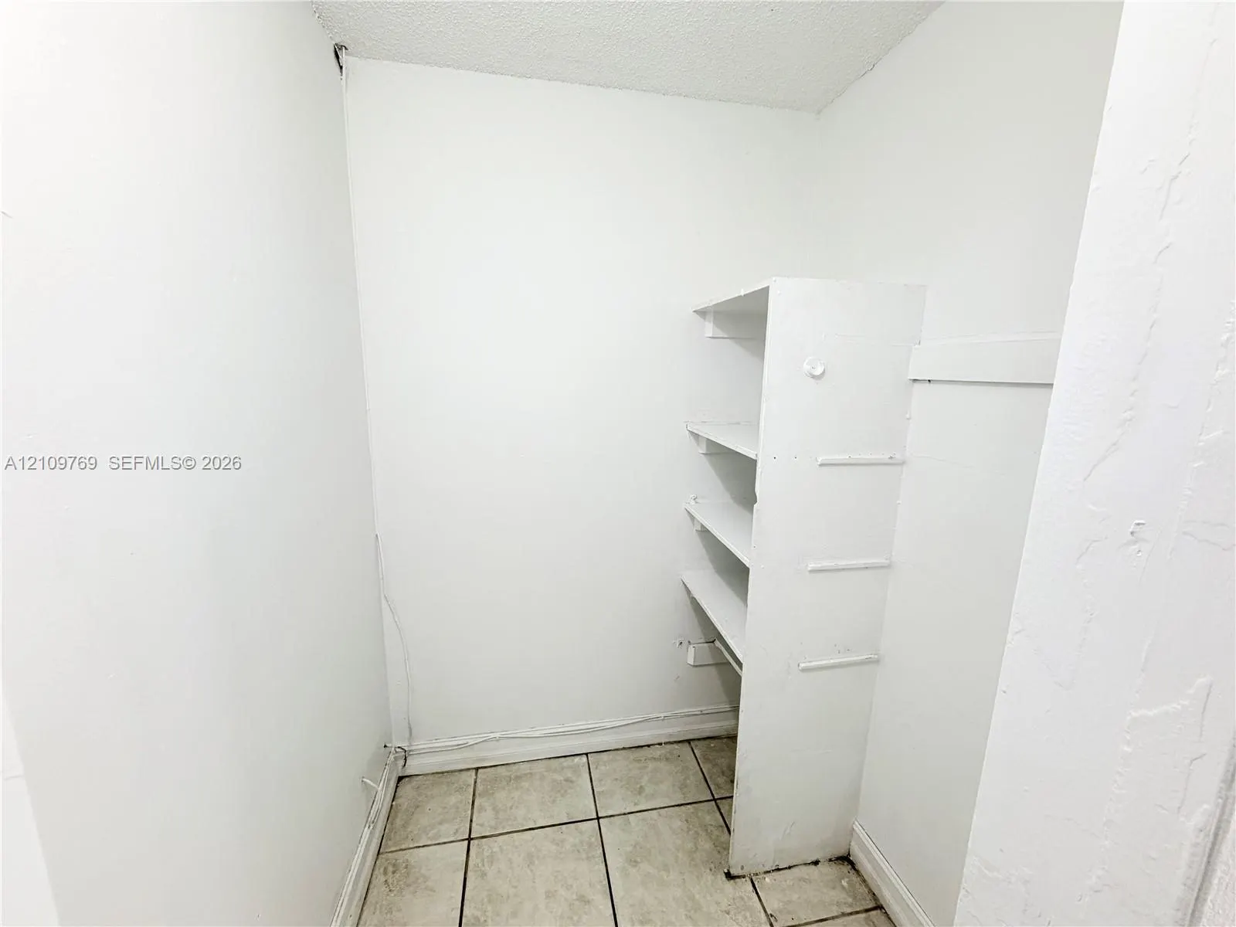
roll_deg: -0.8
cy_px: 464
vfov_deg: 85.7
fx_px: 500
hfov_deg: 102.1
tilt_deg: -11.1
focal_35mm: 14
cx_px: 618
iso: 200
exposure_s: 1/60
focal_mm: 2.22
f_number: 2.2
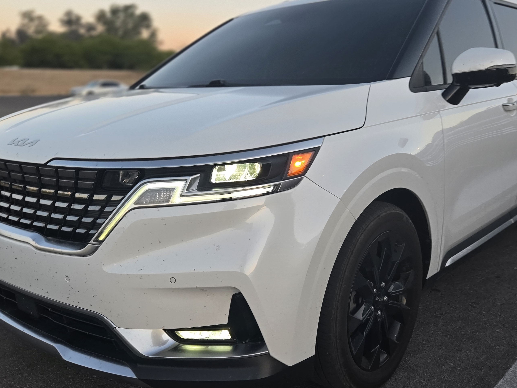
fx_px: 538
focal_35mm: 36
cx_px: 238
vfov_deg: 39.6
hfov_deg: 51.3
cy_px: 205
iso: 32
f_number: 1.8
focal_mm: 5.4
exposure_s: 1/120
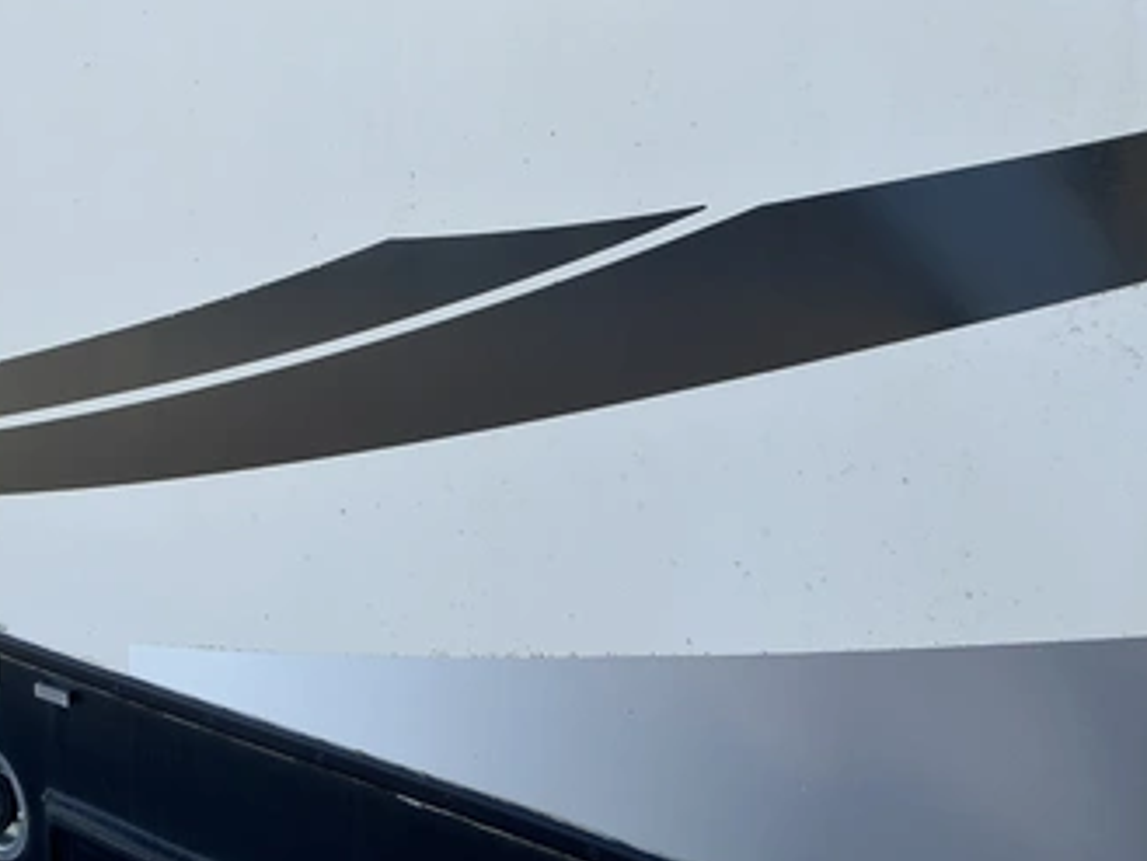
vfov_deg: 41.7
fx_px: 1127
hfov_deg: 53.9
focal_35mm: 34
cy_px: 366
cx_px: 561
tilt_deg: -8.4
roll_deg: +0.2
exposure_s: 1/635
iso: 25
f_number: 1.8
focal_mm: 3
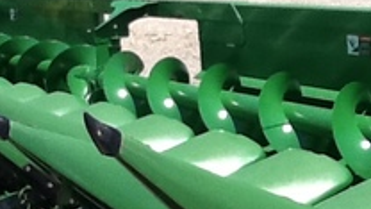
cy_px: 113
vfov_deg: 13.3
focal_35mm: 91
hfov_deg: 23.2
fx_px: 895
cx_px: 268
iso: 64
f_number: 2.4
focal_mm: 2.03
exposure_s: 1/1337
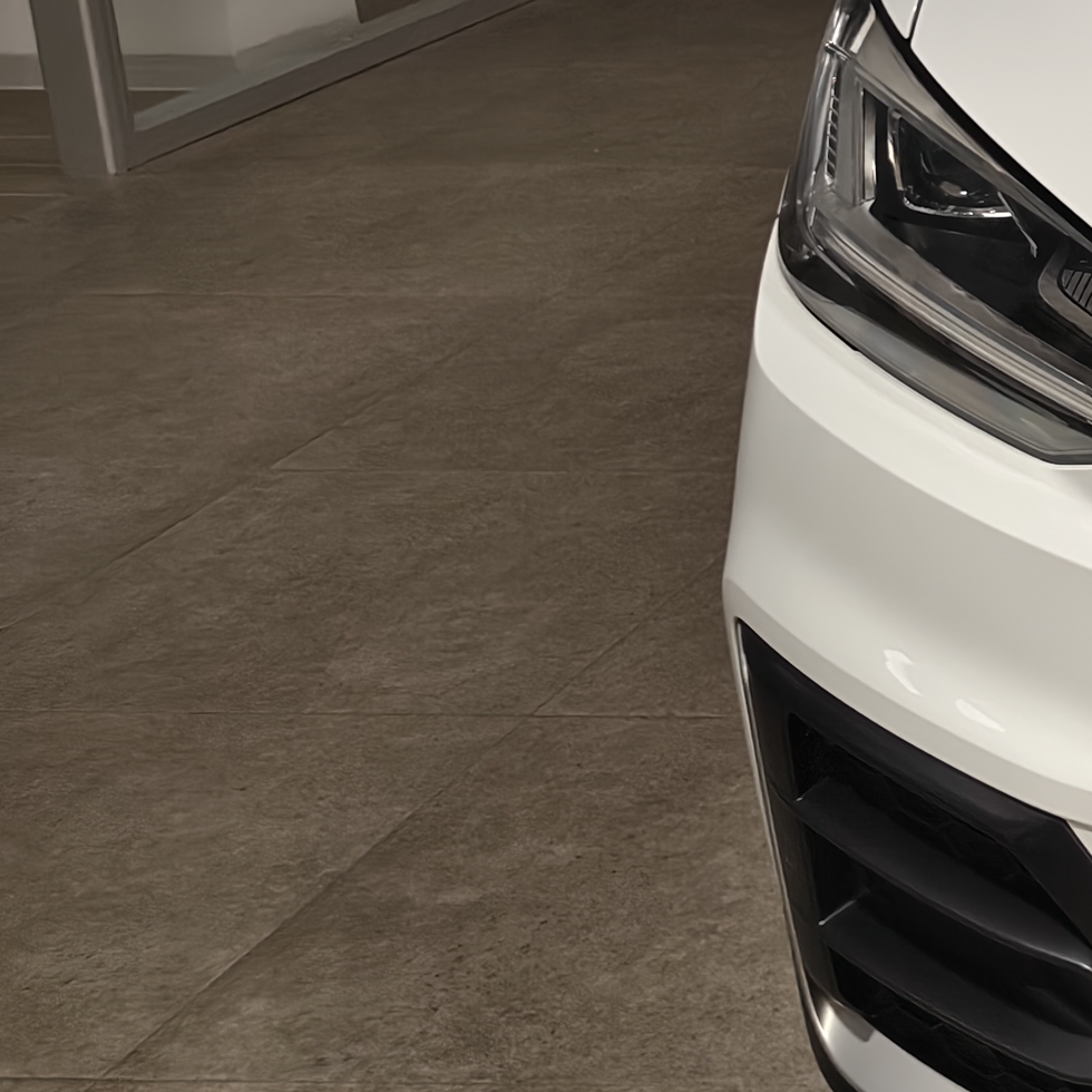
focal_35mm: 85
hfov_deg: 15.8
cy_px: 143
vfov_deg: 20.1
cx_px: 2229
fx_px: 3034
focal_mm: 5.56
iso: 87
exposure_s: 1/100
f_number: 1.88
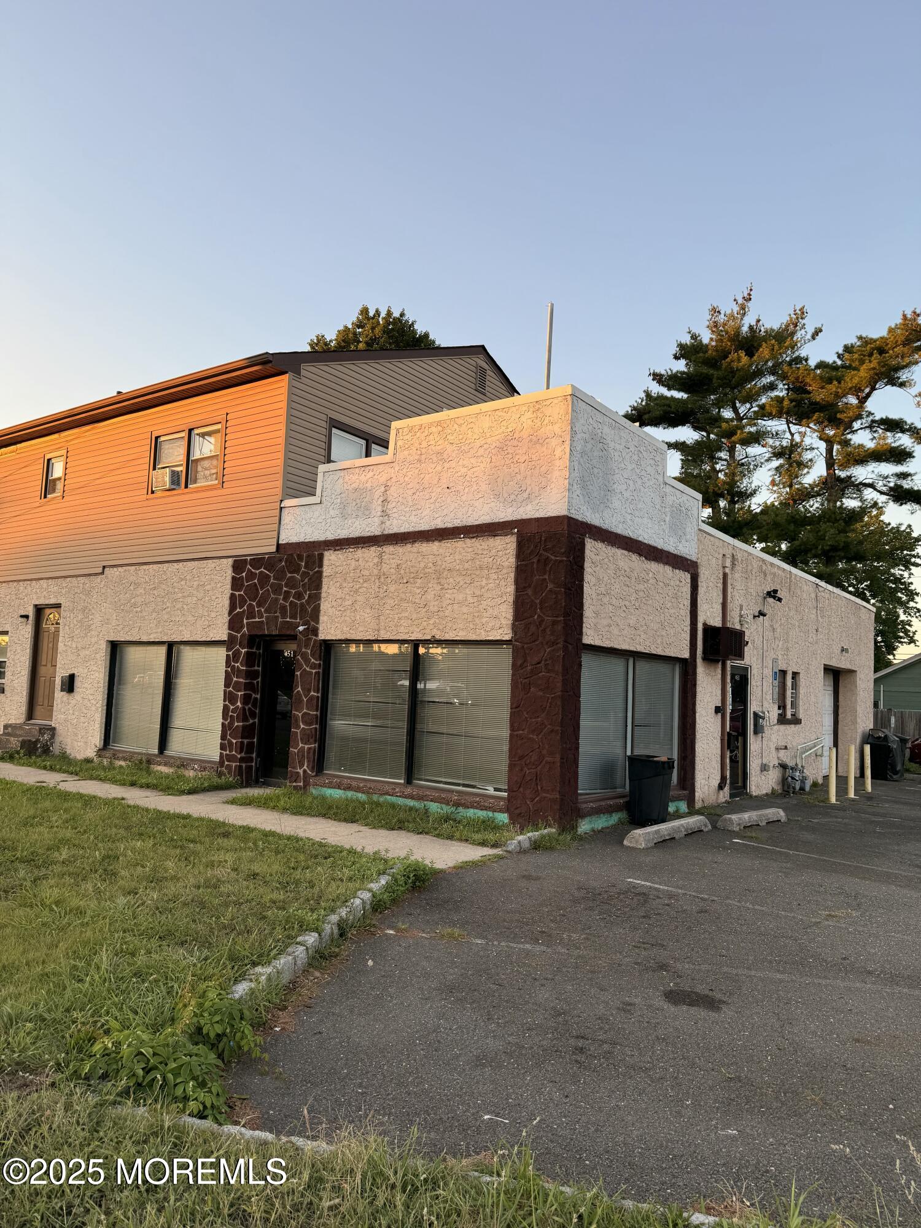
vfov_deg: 71.6
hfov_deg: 56.8
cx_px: 460
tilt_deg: +5.4
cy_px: 614
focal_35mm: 24
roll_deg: -3.1
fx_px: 851
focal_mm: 6.76
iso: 80
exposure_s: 1/433
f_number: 1.78
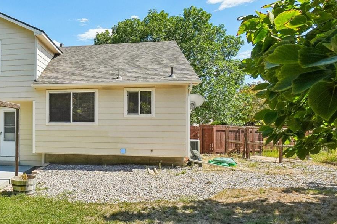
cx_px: 46
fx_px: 280
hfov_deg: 55.4
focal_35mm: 30
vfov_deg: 43.7
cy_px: 112
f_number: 8
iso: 400
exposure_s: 1/1000
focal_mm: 11
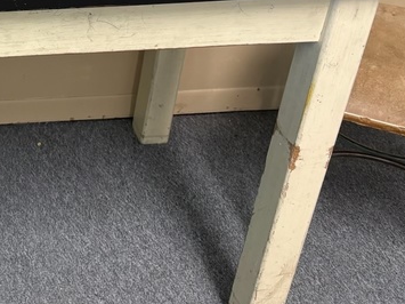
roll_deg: +0.1
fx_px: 877
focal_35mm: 75
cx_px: -125
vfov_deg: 18.4
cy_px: -82
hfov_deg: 23.0
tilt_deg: -28.2
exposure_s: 1/60
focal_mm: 5.96
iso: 125
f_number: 1.6
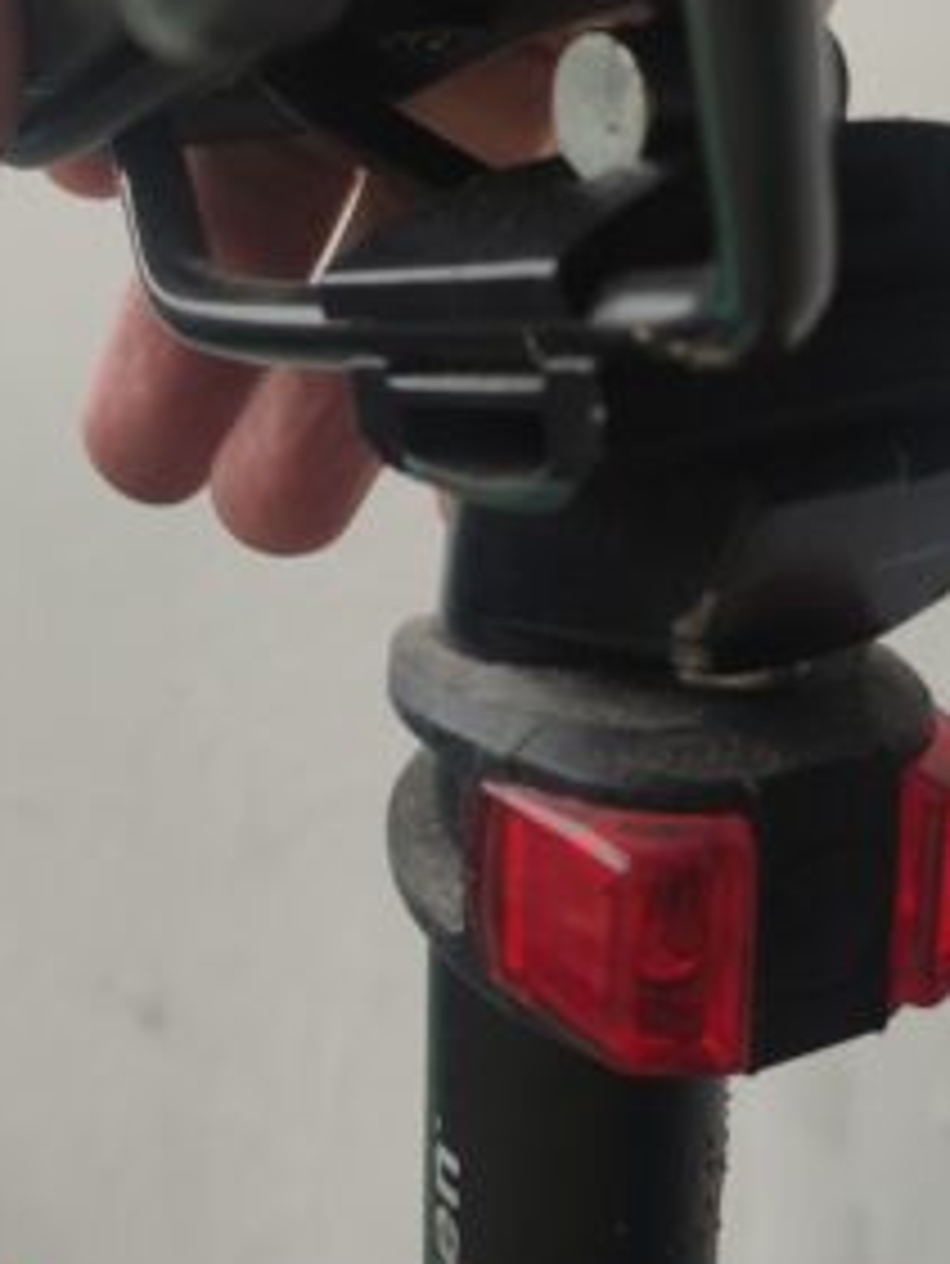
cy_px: 385
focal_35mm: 64
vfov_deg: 30.0
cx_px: 450
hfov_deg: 22.9
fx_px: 2340
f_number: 1.89
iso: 102
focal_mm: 5.43
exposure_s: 1/120
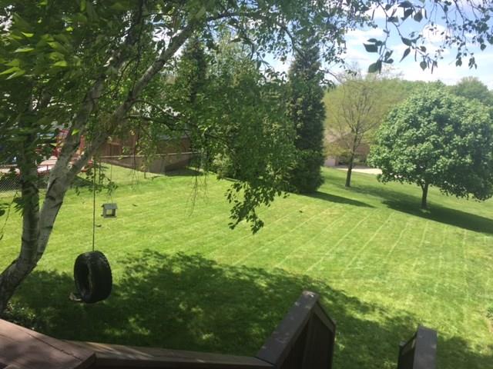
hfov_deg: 61.7
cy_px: 184
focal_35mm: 29
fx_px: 413
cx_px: 246
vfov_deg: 48.2
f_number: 2.2
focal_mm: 4.15
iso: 32
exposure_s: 1/791
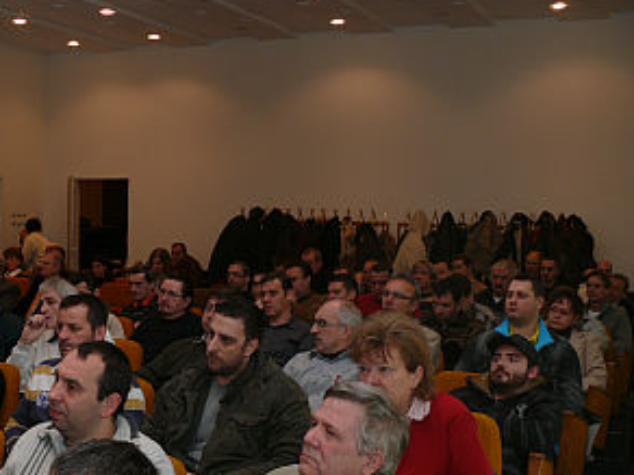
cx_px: 156
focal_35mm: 54
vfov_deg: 26.7
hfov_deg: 34.8
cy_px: 354
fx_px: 989
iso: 100
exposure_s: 1/25
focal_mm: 7.4
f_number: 2.8
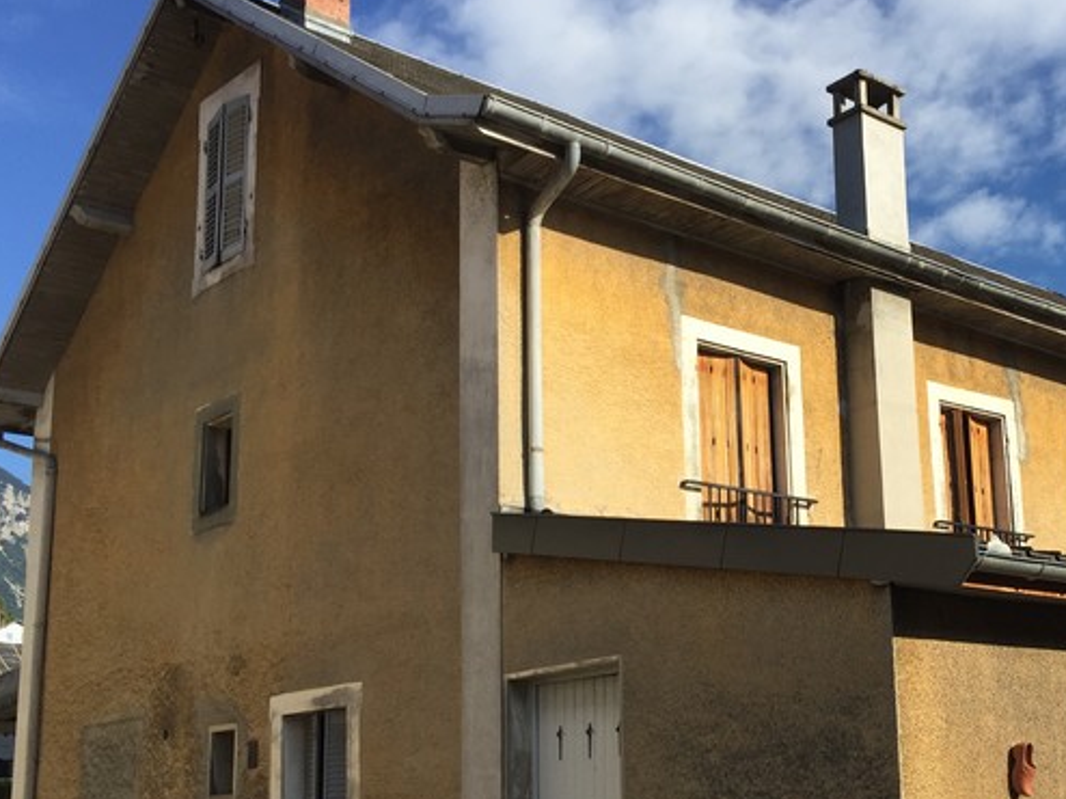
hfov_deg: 39.2
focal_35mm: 47
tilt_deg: +10.8
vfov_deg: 30.6
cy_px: 544
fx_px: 1447
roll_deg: +1.8
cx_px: 816
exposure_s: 1/1883
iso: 32
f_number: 2.2
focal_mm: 4.15
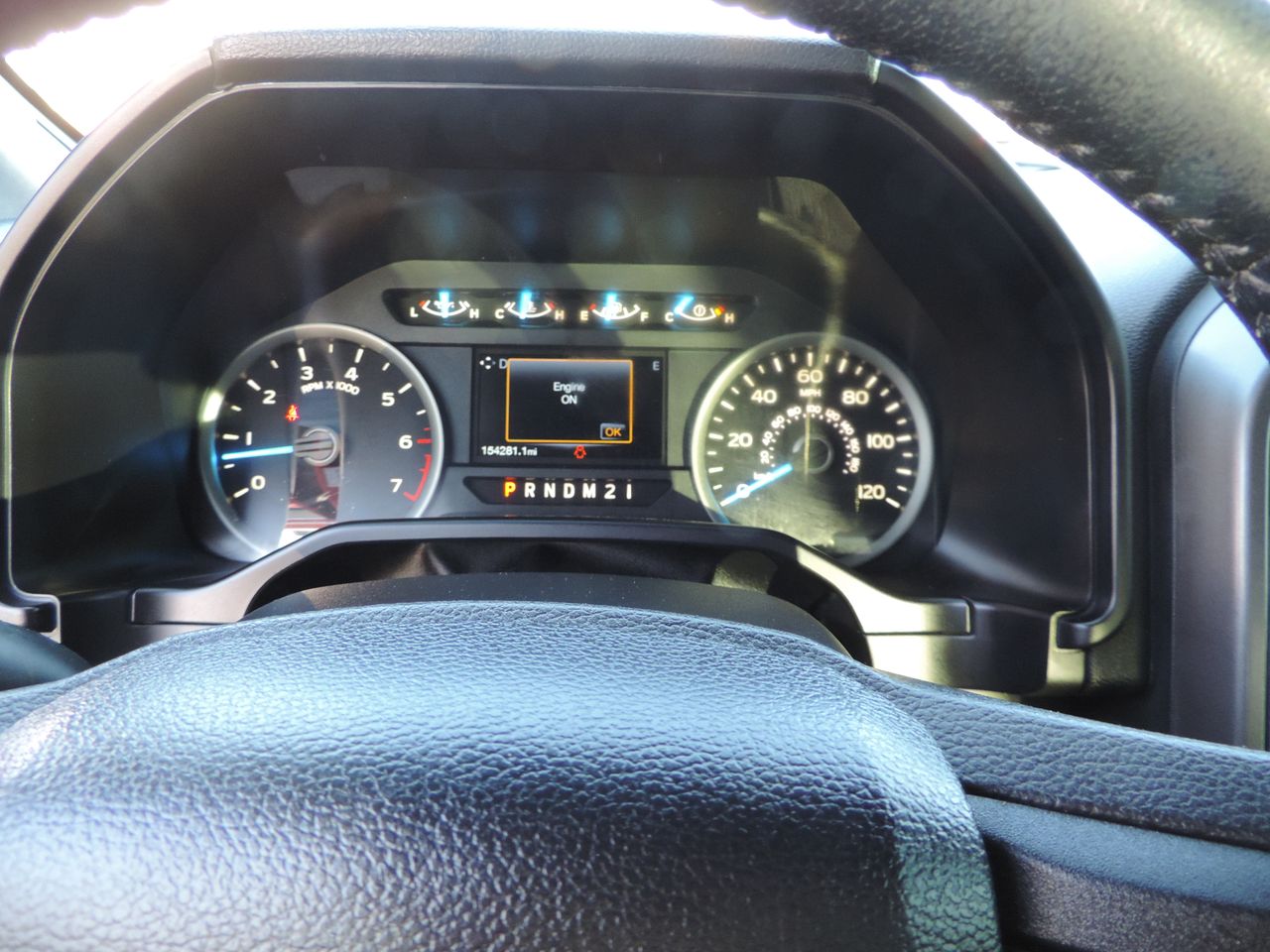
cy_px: 476
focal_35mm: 24
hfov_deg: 71.6
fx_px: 881
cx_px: 635
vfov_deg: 56.8
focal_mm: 4.3
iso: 400
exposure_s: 1/30
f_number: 3
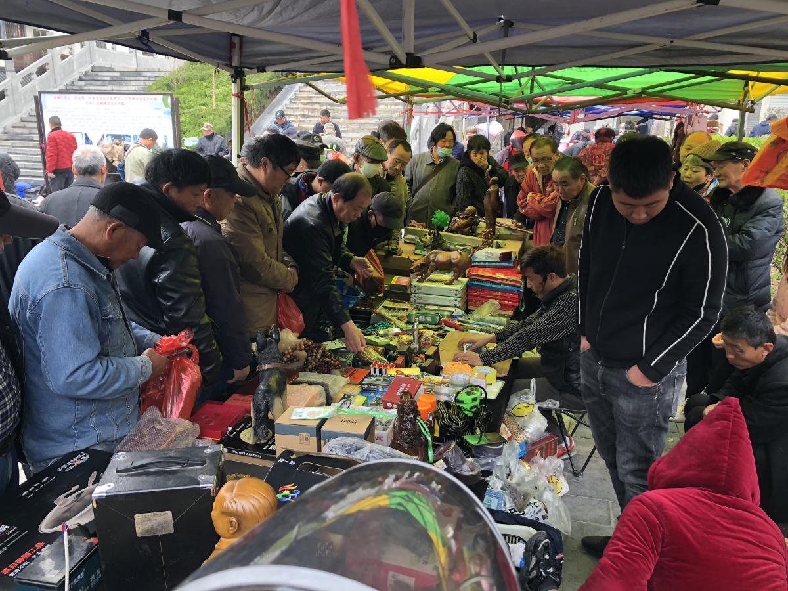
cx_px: 394
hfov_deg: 63.4
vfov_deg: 49.7
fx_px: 637
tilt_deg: -14.6
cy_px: 296
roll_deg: +1.4
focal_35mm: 28
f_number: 1.8
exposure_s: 1/120
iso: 50
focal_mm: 3.99
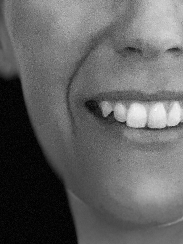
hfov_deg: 8.5
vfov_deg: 11.4
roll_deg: +0.3
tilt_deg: +5.3
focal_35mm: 173
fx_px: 1219
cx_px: 181
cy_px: 88
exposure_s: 1/25
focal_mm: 6
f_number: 2.4
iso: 640
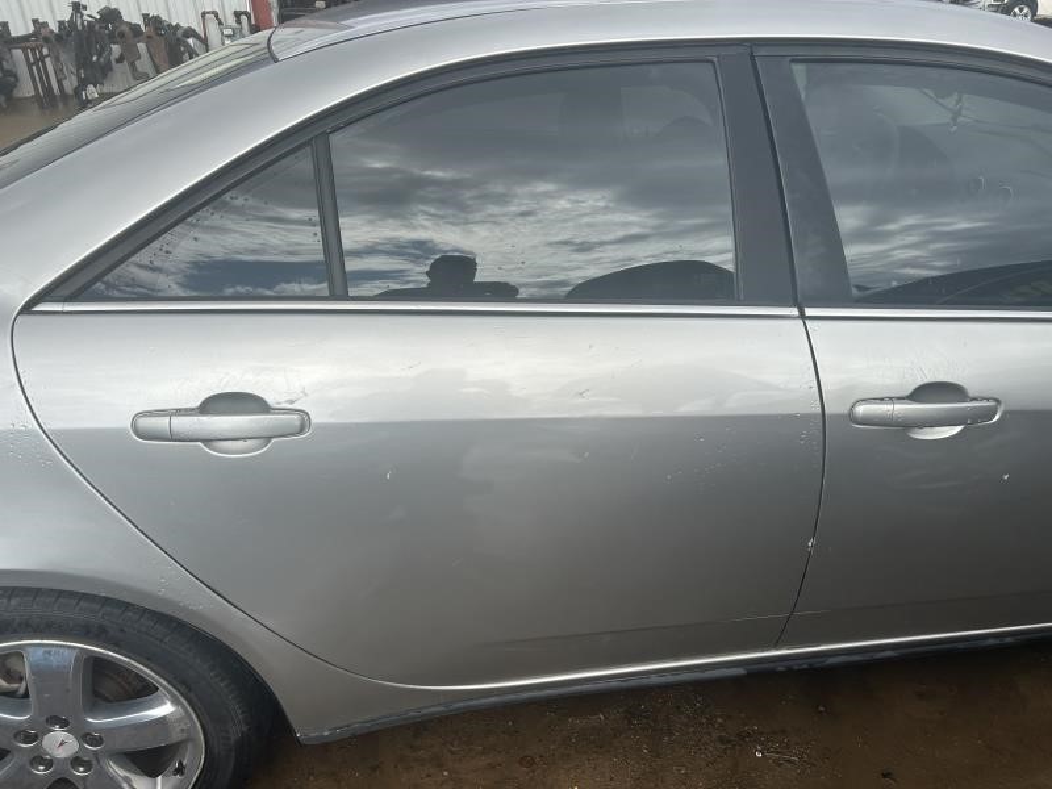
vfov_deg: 53.1
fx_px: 790
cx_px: 526
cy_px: 394
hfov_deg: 67.3
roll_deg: +2.4
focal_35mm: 26
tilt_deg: -27.2
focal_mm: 5.7
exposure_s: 1/2695
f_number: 1.5
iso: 50
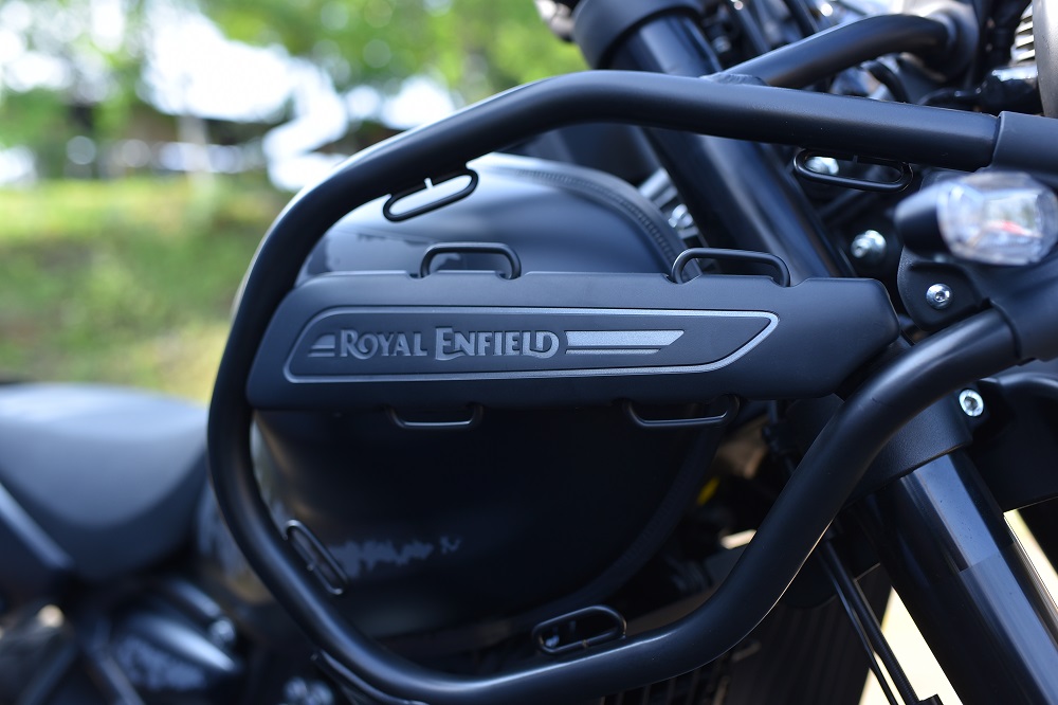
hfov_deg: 54.5
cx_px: 529
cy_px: 352
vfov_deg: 37.8
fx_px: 1028
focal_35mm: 35
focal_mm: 35
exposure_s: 1/500
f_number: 3.2
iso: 250
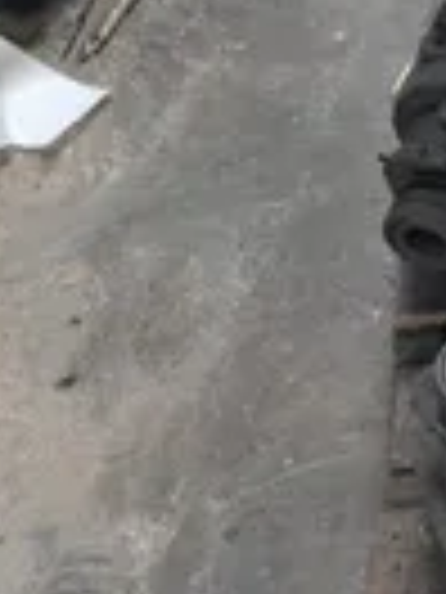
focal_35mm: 73
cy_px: 308
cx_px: 887
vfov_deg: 26.7
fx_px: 1254
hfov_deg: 15.9
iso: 1449
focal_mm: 6.9
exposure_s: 1/56.4
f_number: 1.68
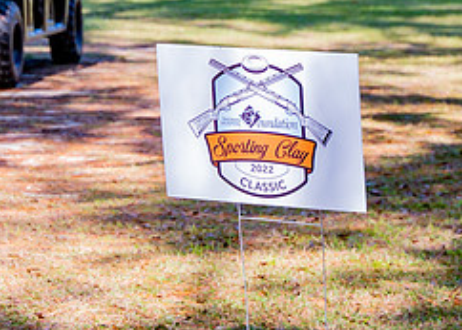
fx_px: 2651
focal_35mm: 202
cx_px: -37
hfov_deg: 9.9
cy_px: 26
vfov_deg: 7.1
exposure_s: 1/160
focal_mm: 68
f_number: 4.5
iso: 100
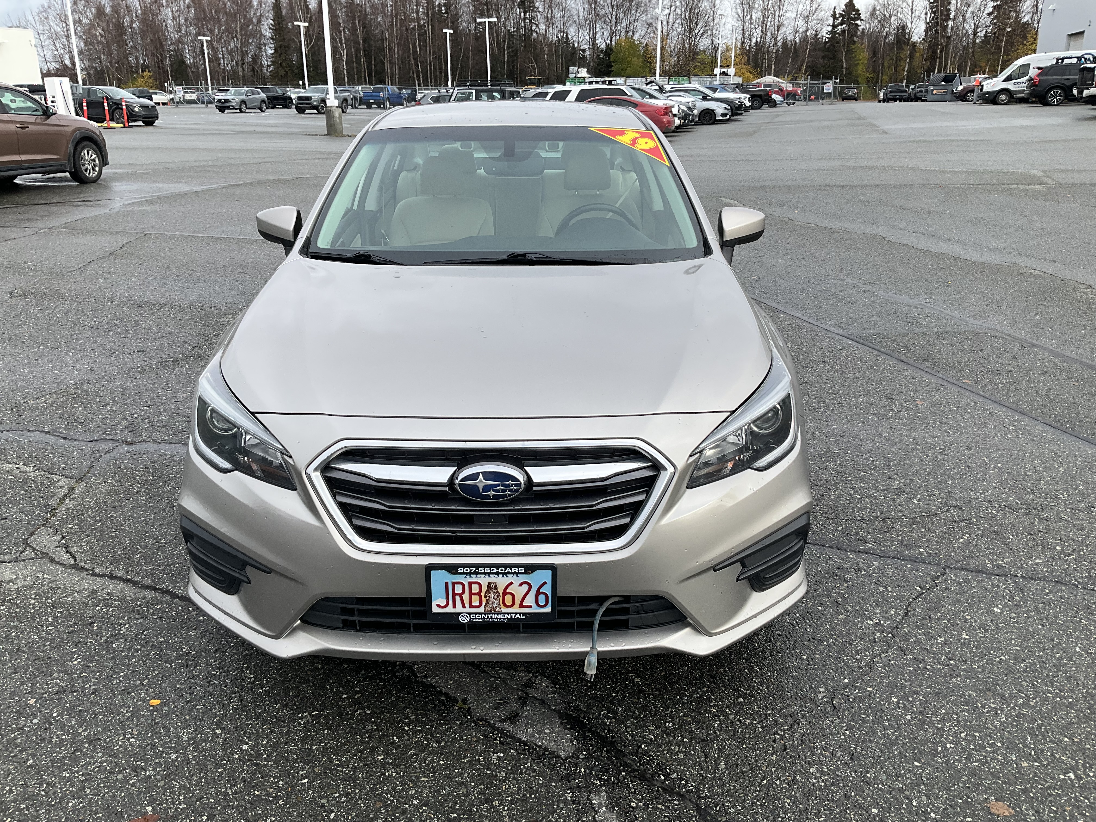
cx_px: 548
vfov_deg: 48.2
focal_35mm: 29
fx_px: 918
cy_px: 411
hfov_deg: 61.7
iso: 25
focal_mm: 3
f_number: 1.8
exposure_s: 1/574
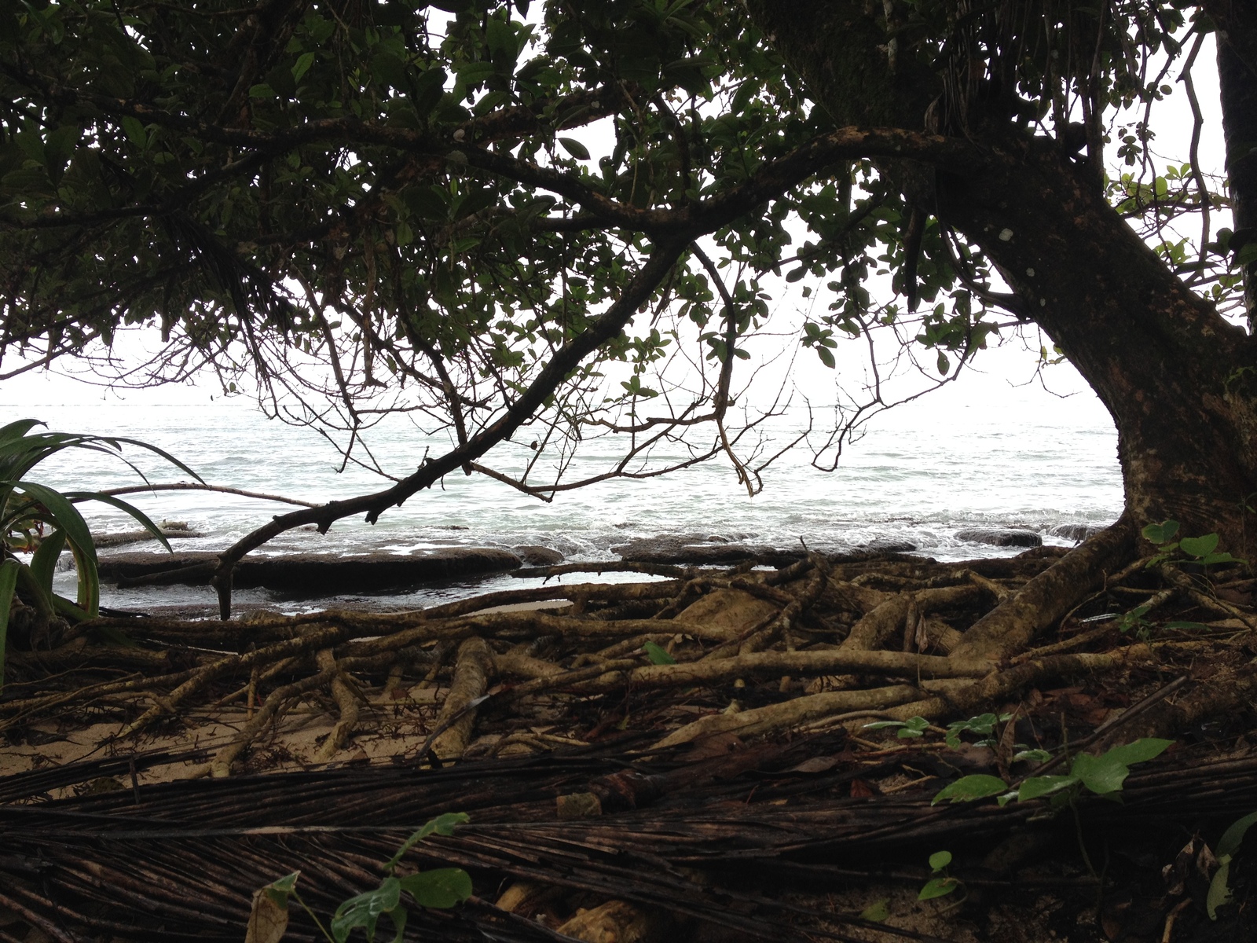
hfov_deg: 52.6
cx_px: 628
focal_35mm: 35
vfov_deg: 40.7
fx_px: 1271
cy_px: 472
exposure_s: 1/161
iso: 50
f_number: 2.4
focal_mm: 4.28
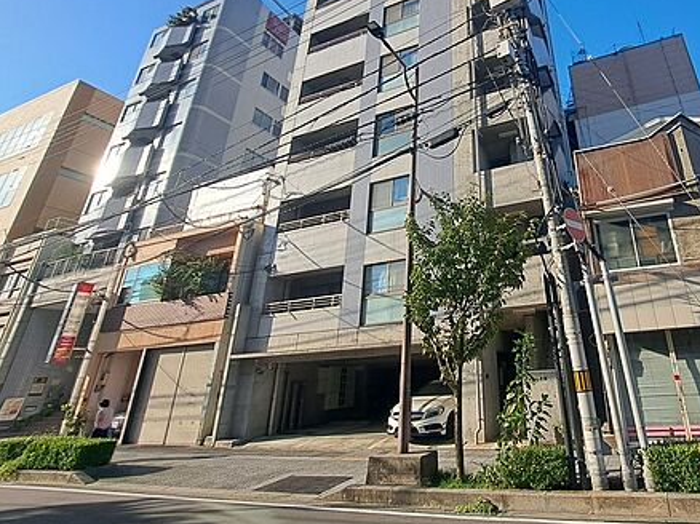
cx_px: 483
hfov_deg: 81.0
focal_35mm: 19
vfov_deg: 67.0
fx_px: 384
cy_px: 181
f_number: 2.2
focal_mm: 1.74
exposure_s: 1/967
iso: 50
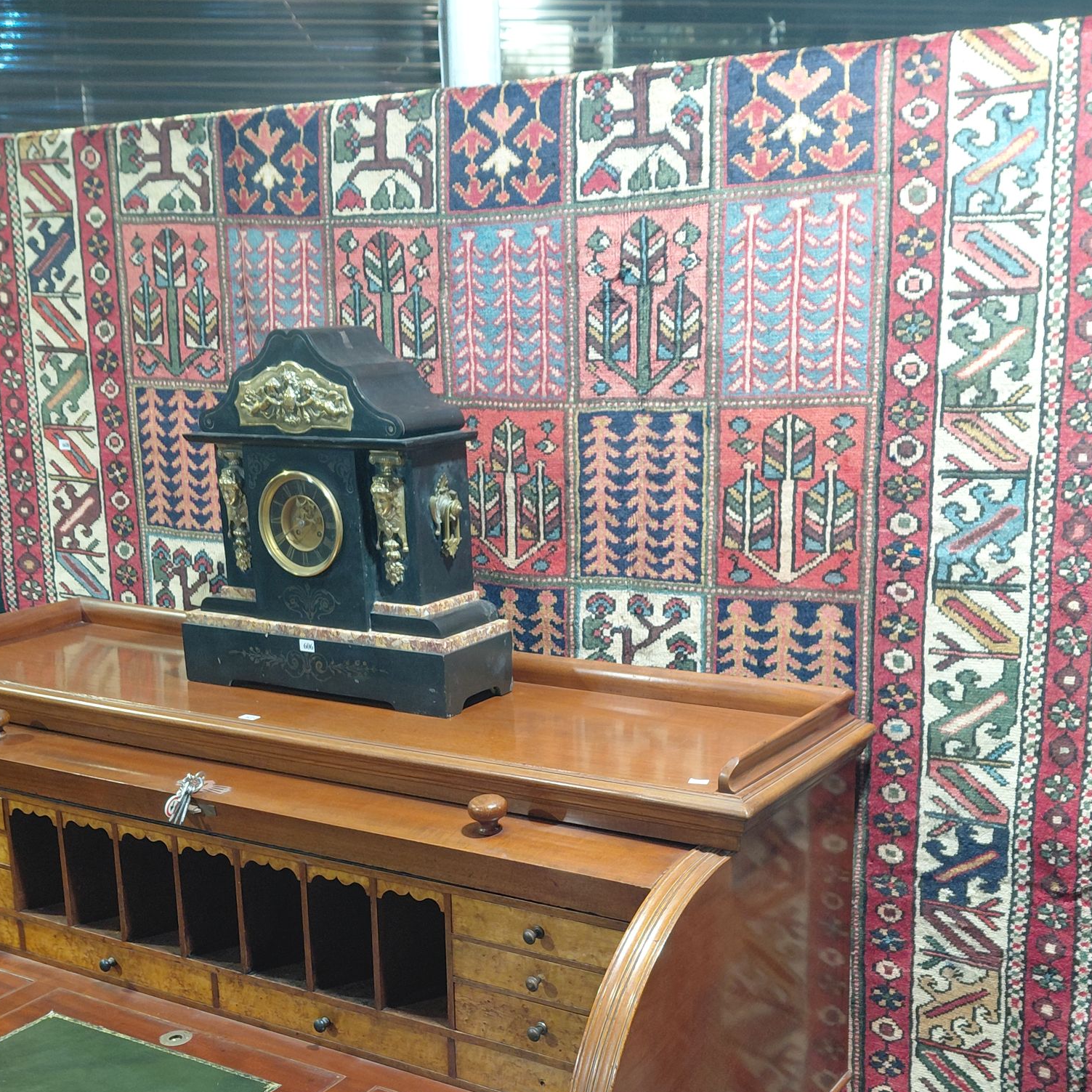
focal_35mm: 30
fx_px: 1071
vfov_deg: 53.1
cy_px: 716
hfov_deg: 54.0
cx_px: 548
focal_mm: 4.69
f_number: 1.8
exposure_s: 1/60
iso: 160
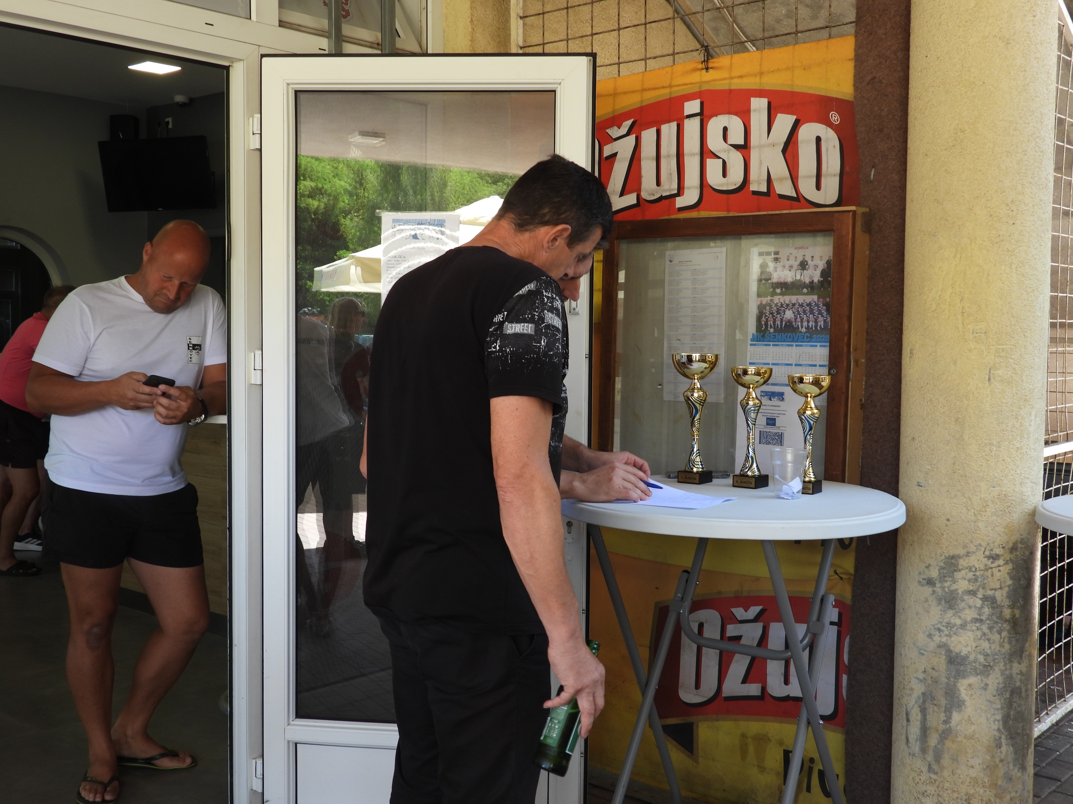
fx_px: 1178
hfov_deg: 49.0
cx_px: 536
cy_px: 402
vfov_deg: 37.7
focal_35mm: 38
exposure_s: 1/80
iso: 100
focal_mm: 6.8
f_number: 3.2
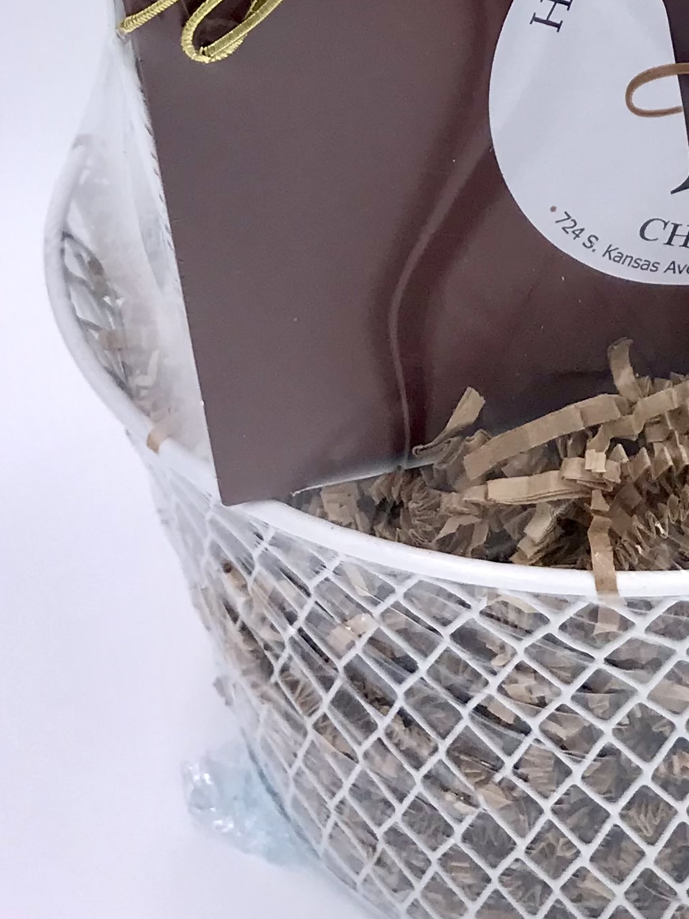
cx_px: 677
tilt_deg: -21.1
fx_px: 2256
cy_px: -270
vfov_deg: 21.0
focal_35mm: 85
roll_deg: +1.9
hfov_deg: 17.0
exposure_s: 1/665
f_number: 1.8
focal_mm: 3.99
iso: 20
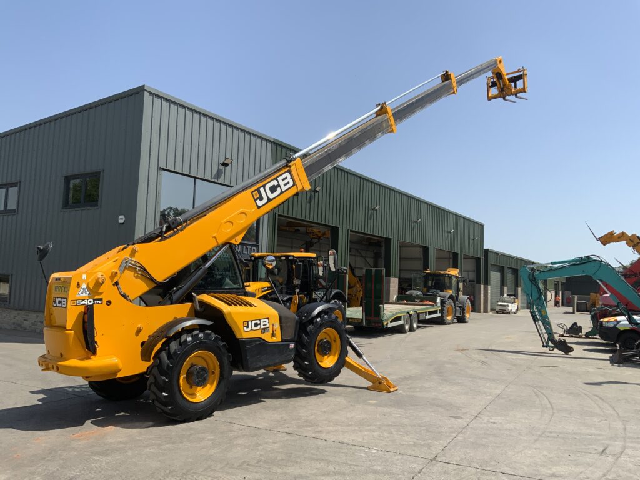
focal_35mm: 29
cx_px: 320
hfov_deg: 61.7
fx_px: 536
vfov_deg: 48.2
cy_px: 240
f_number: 1.8
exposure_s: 1/2058
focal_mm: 3
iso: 16
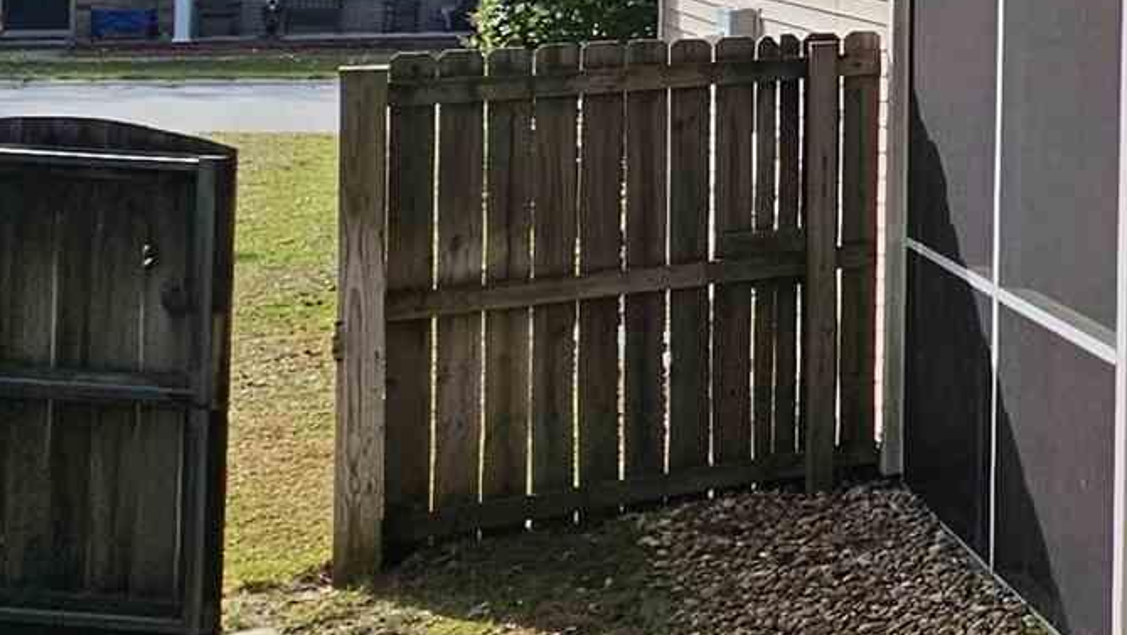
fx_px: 1943
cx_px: 1910
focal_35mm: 65
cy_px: -19
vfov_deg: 18.0
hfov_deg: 22.6
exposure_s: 1/2049
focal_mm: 2.2
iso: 50
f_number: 2.2
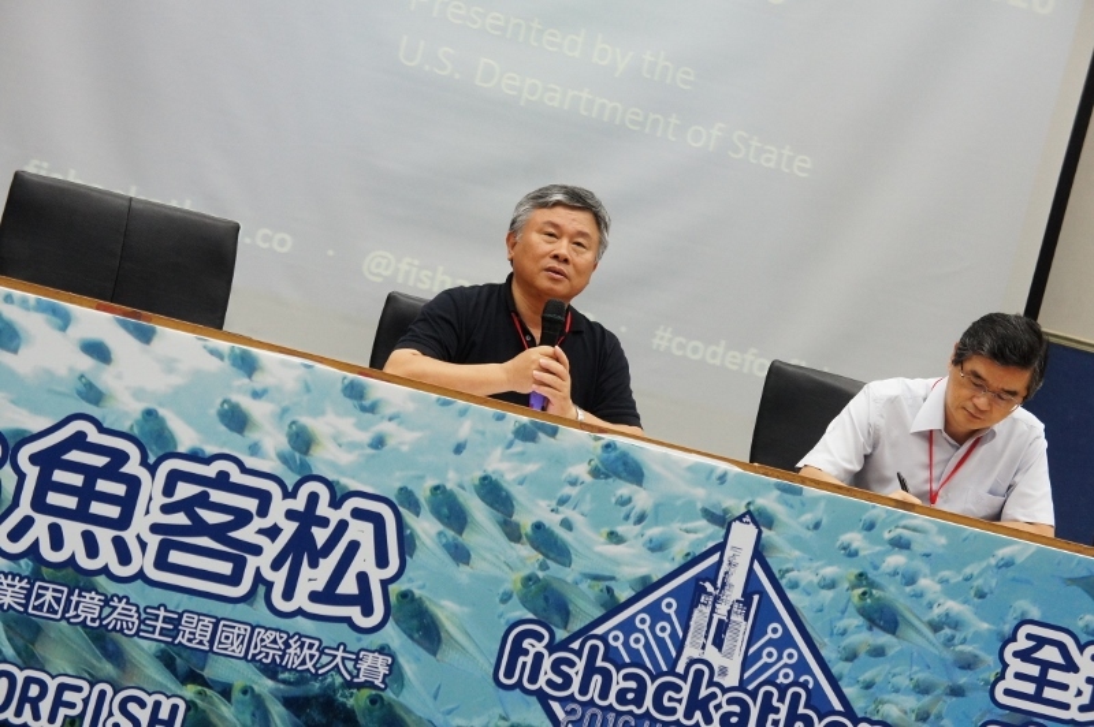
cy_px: 364
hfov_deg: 27.0
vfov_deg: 18.2
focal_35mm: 75
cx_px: 547
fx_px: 2277
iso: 1600
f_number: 5.6
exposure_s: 1/125
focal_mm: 50
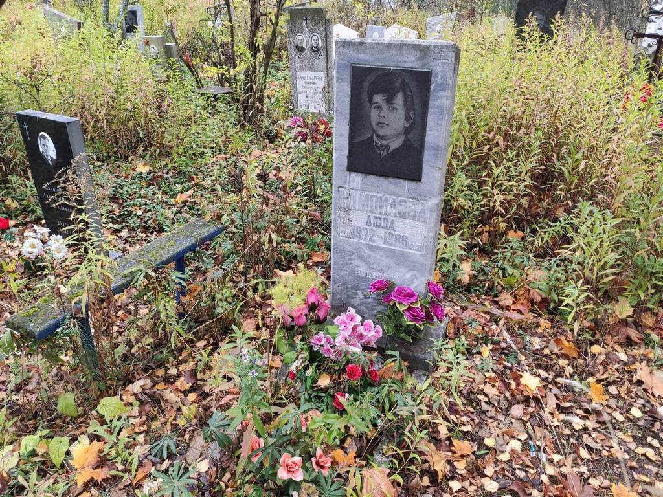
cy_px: 248
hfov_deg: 67.3
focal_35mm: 26
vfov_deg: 53.1
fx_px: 498
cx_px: 332
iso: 150
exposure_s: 1/100
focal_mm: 4.77
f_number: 1.75
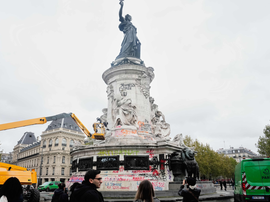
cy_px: 103
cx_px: 122
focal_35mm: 29
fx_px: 226
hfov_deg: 61.5
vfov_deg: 48.2
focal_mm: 24
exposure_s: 1/500
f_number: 5.6
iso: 800
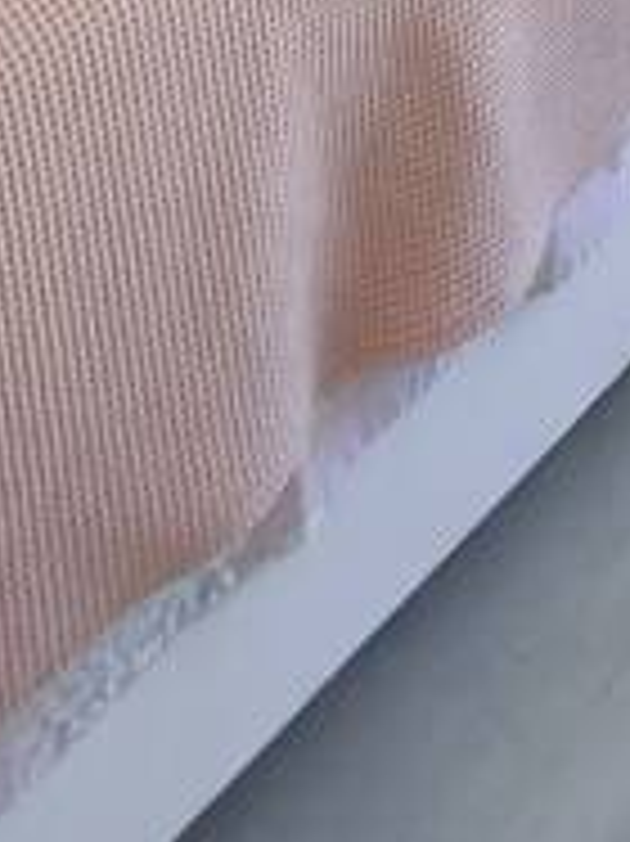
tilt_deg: +0.7
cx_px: 958
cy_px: -1580
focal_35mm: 75
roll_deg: -0.2
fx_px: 1822
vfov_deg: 12.1
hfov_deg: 17.5
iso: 50
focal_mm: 1.54
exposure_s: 1/40
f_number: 2.4
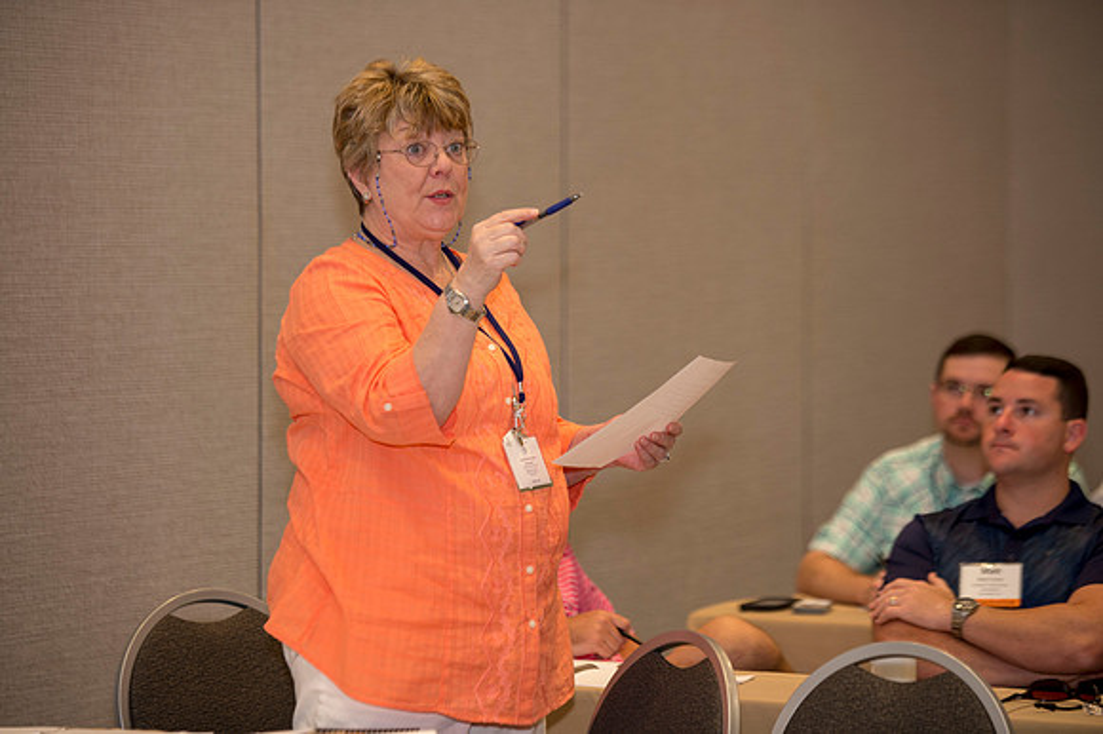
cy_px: 367
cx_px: 552
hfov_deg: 15.2
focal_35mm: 135
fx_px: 4134
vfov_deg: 10.1
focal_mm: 135
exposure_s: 1/320
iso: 1250
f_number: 2.8
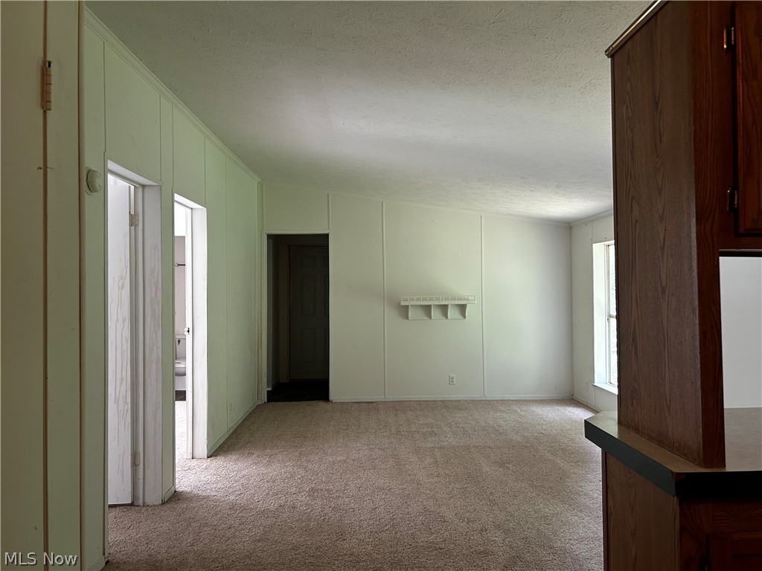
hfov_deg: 67.3
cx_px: 381
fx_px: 572
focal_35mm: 26
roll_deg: +0.4
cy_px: 286
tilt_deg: +1.5
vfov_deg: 53.1
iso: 125
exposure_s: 1/74
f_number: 1.5
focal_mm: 5.7
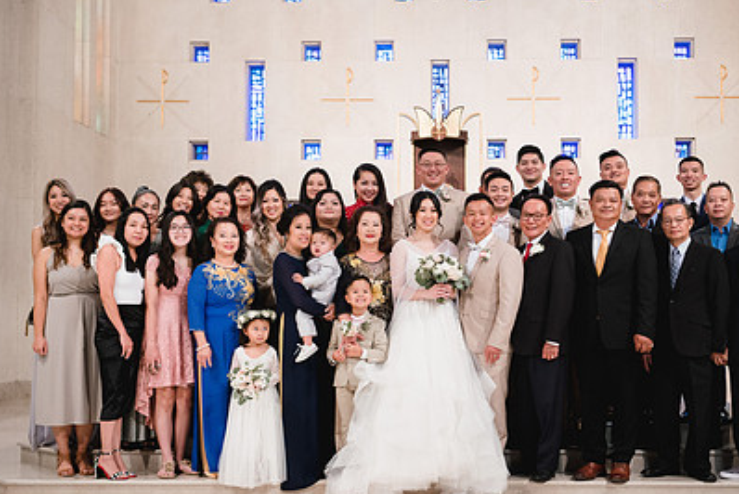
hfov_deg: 38.8
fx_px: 1048
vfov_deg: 26.5
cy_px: 266
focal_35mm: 51
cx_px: 421
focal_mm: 35
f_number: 3.2
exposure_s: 1/200
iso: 1600
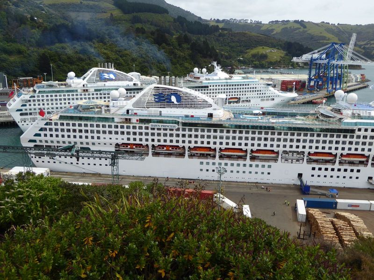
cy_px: 140
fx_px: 346
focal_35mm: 32
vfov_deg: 44.2
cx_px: 187
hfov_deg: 56.8
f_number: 3.5
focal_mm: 5.4
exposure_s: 1/800
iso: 80
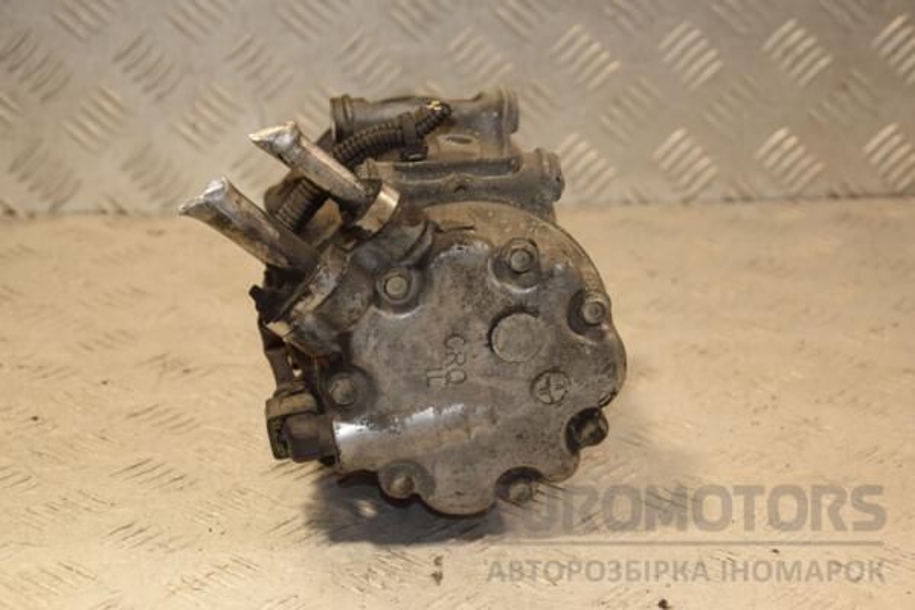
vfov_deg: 17.5
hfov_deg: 26.0
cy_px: 305
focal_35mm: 78
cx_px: 458
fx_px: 1982
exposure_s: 1/200
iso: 800
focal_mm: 52
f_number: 5.6
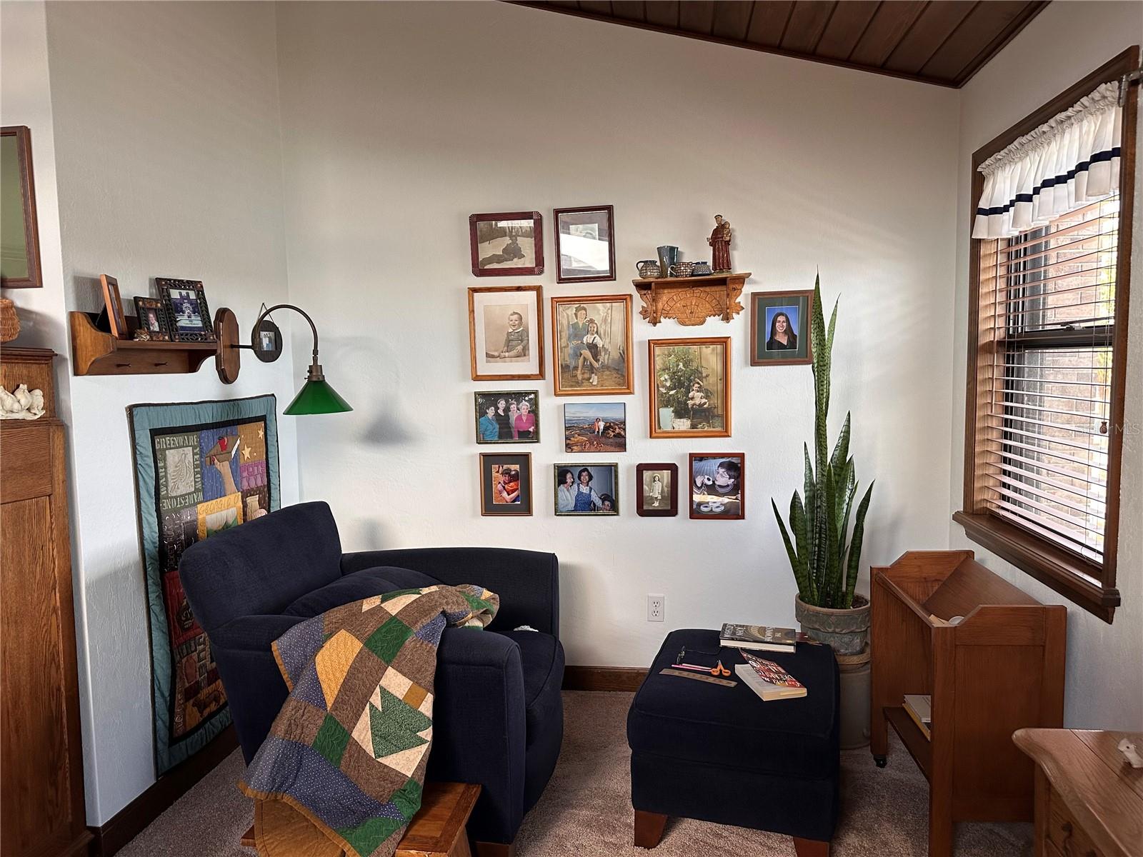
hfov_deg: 71.6
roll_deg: +0.9
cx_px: 572
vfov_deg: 56.8
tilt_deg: -3.8
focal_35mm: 24
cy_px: 428
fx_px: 792
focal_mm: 6.86
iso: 160
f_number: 1.78
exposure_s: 1/120
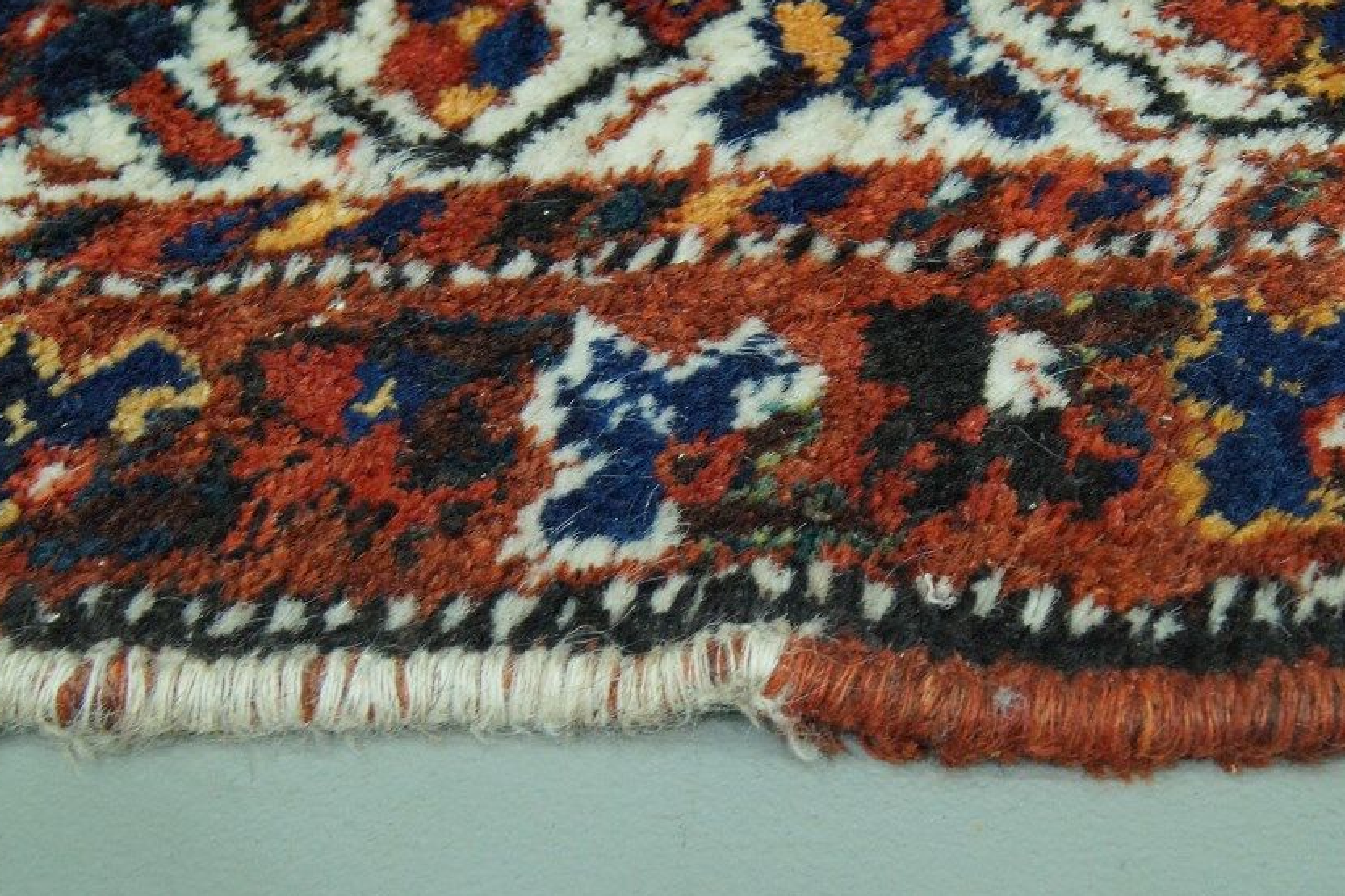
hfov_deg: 36.8
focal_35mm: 54
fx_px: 2017
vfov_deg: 24.8
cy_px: 657
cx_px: 778
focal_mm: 24
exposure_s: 1/15
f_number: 8
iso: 800
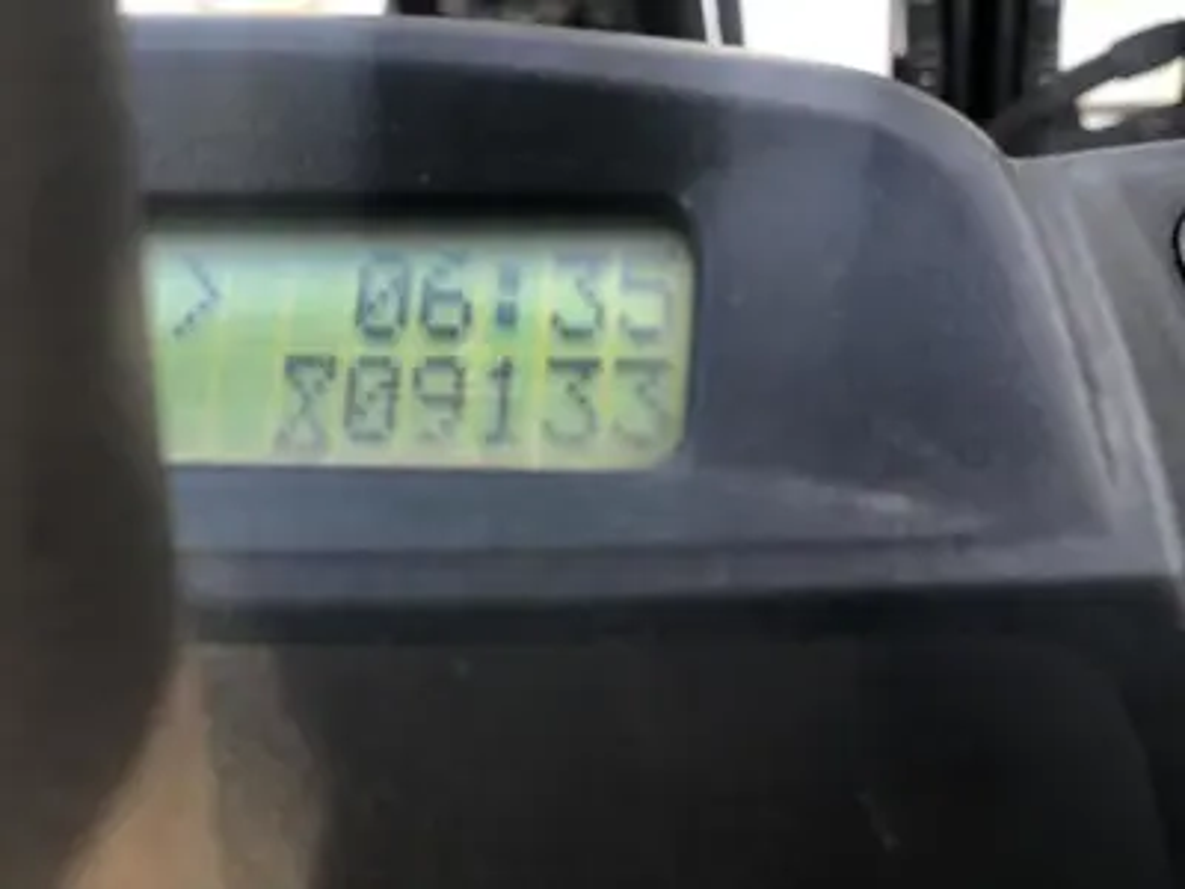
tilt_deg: -56.8
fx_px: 1780
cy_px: 444
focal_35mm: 52
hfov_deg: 36.8
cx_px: 592
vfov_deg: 28.0
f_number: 2.4
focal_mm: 6
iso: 50
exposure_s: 1/60
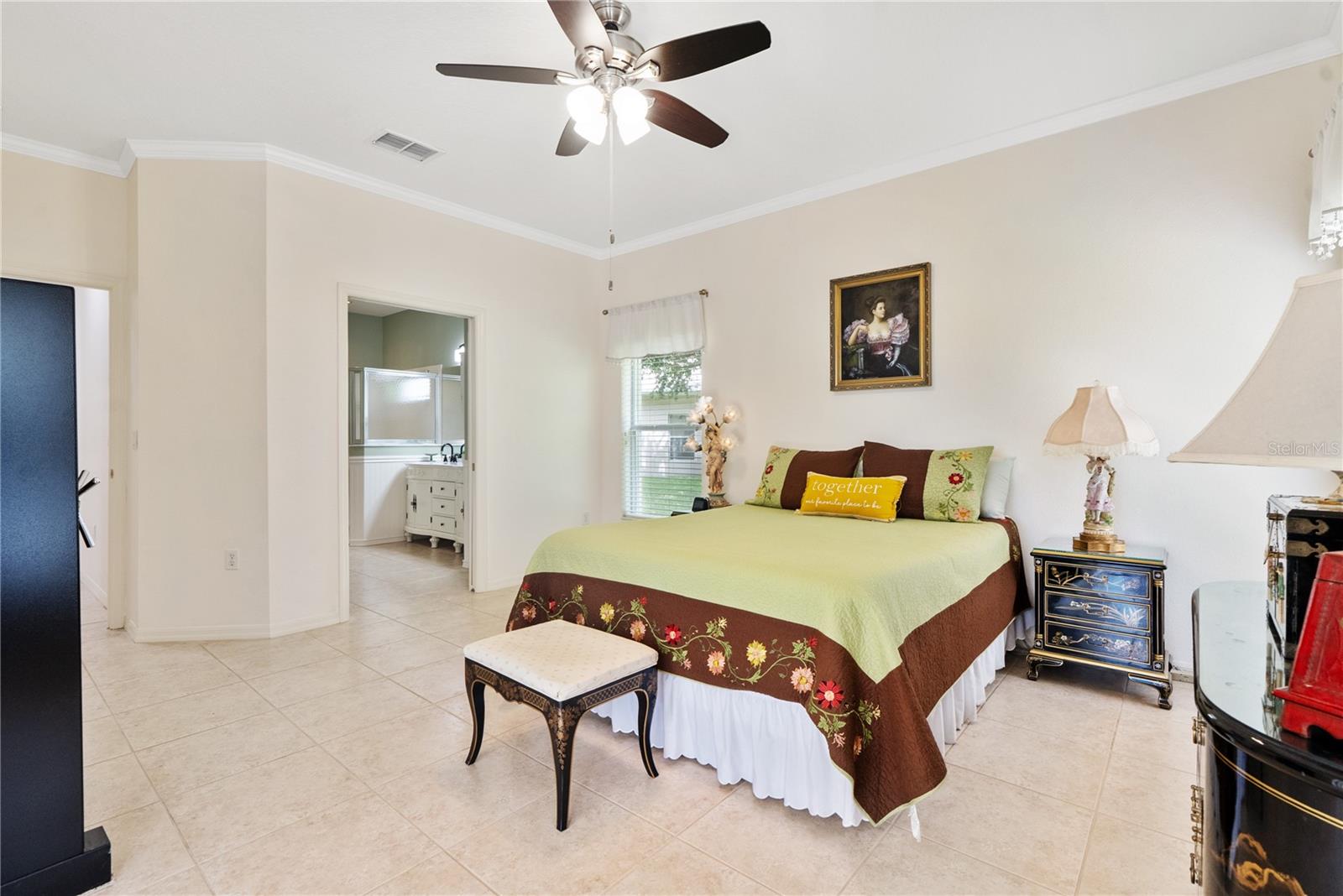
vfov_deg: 73.8
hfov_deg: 96.7
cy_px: 448
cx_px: 672
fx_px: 597
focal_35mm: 16
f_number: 8
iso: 1000
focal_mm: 16
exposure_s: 1/25
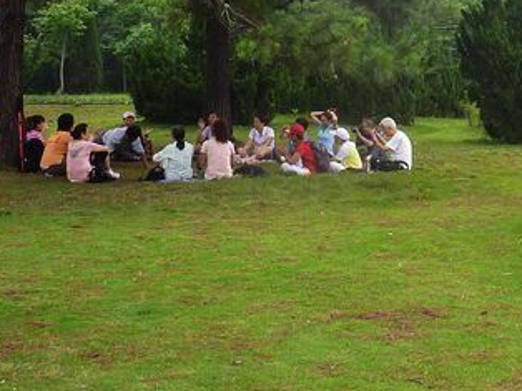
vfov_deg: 18.0
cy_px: -42
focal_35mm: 79
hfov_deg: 24.7
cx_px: 326
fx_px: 1190
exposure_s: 1/160
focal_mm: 4.1
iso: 80
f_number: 4
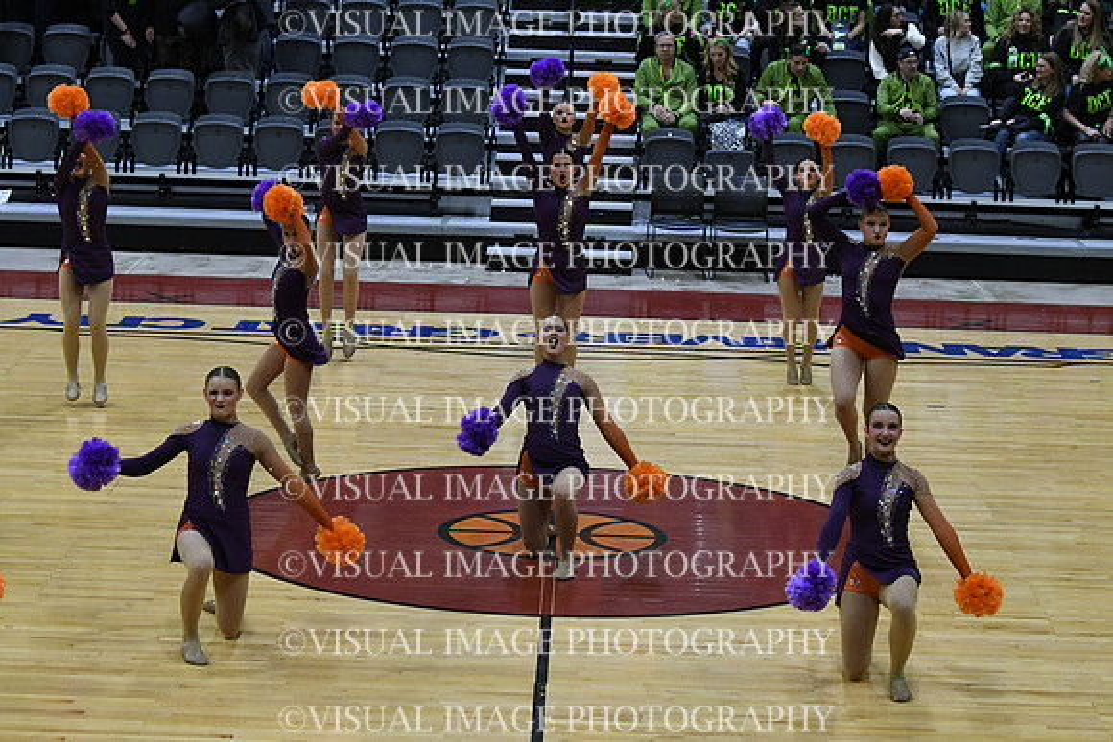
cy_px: 371
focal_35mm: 105
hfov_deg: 19.5
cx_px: 556
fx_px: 3247
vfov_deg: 13.0
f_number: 4
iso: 4000
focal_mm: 70
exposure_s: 1/500
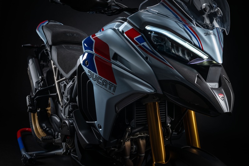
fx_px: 290
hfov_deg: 46.4
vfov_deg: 31.9
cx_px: 124
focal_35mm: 42
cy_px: 83
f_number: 11
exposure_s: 1/125
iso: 100
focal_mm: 42
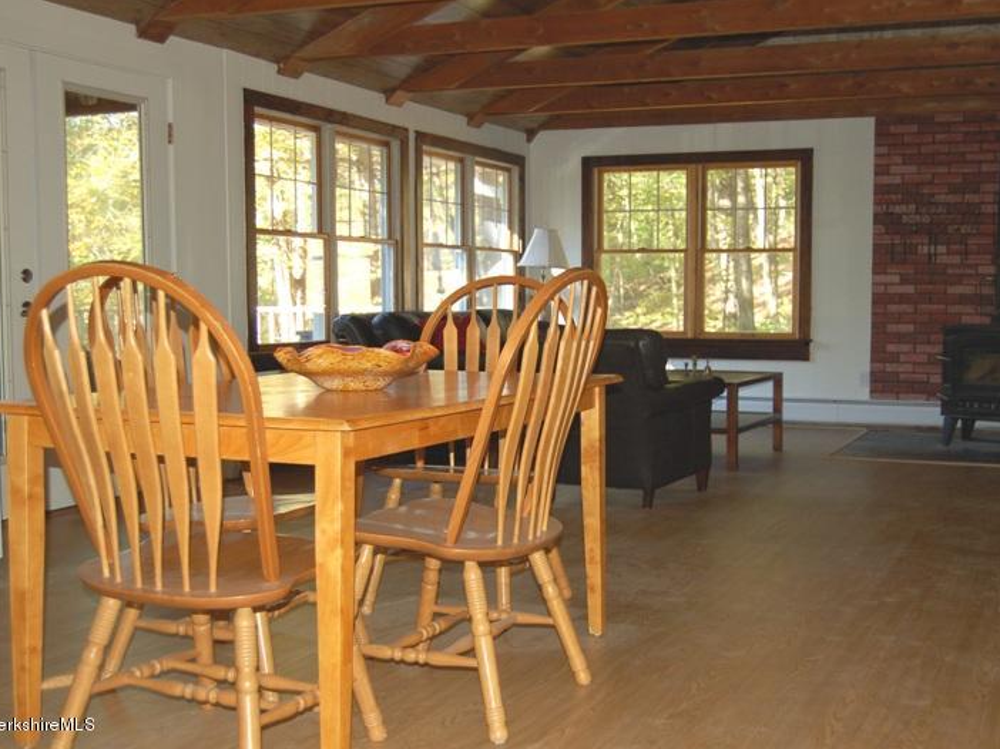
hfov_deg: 41.2
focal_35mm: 46
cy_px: 376
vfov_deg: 31.5
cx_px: 547
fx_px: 1328
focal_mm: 28
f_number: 4.2
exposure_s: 1/60
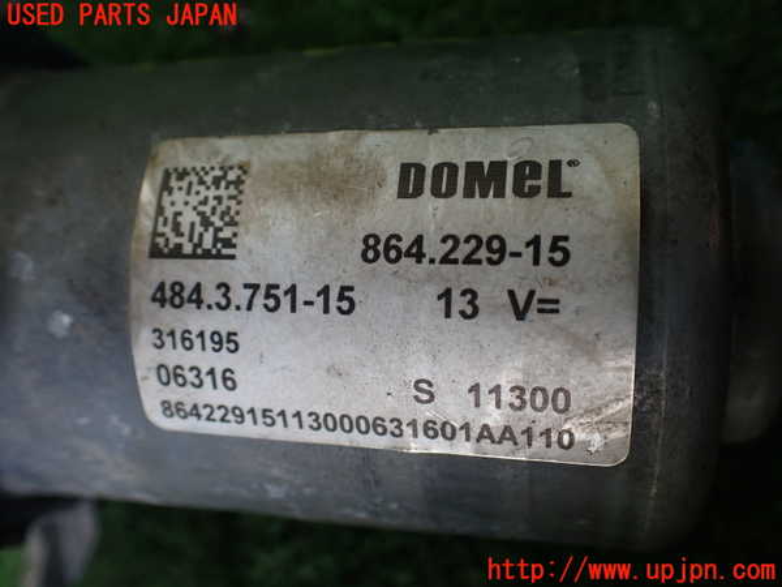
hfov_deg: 60.0
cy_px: 294
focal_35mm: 30
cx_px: 391
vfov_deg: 46.8
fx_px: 678
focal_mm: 5.4
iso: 250
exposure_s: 1/125
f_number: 2.3
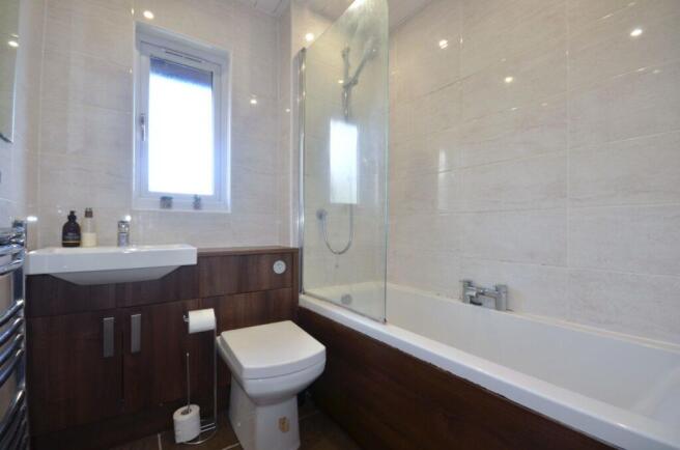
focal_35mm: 15
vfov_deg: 77.0
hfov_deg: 100.5
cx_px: 340
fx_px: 283
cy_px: 225
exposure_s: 1/8
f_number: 10
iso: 200
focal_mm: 10
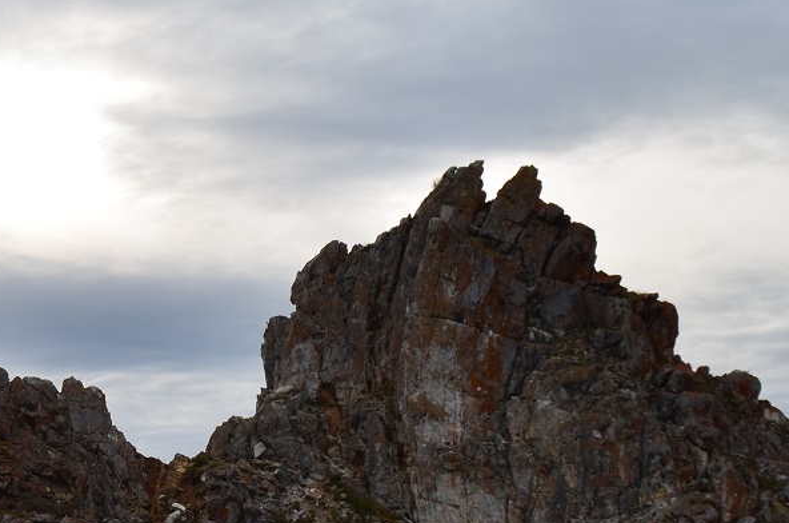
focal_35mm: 73
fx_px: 1596
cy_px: 564
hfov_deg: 26.9
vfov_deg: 18.0
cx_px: 87
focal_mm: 18
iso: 100
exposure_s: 1/125
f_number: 11
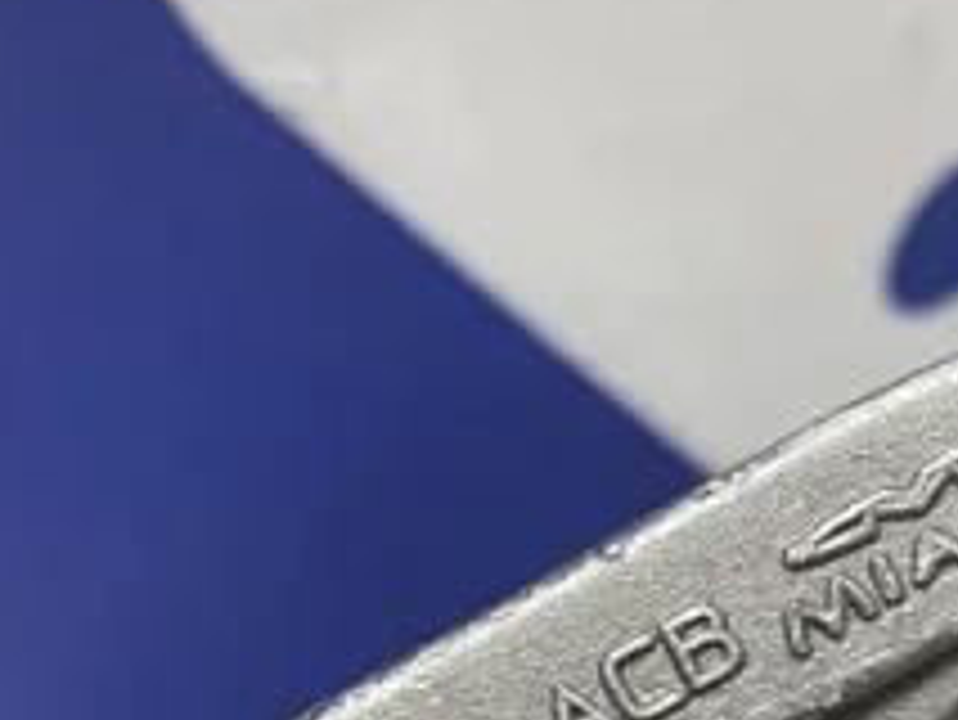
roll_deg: +3.7
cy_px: 652
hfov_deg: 24.9
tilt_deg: -38.0
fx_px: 2160
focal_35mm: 78
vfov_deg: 18.6
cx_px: 598
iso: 125
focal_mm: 4.2
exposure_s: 1/50
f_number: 1.6
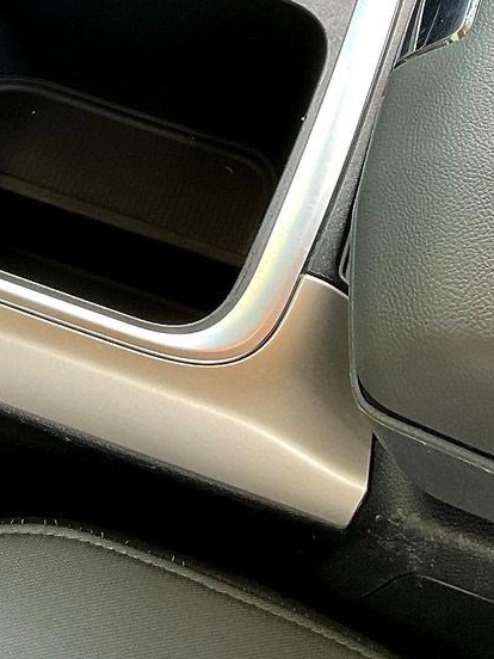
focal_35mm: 84
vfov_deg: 22.4
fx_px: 1598
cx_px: 44
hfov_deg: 17.3
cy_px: 5
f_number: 1.8
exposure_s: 1/63
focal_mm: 3
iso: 64
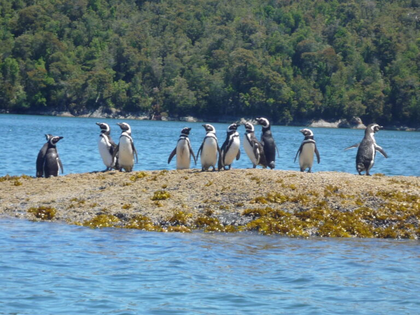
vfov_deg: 8.2
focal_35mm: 180
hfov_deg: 11.0
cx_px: 210
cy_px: 158
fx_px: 2184
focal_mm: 17.6
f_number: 5.6
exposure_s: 1/250
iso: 100
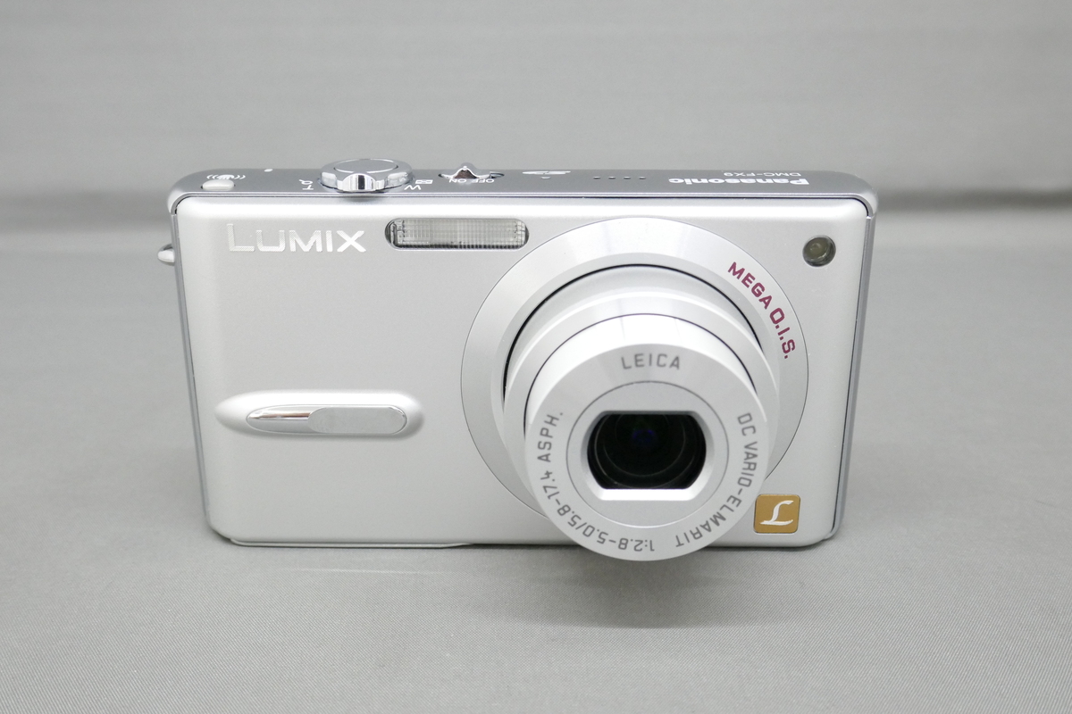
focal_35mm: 37
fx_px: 1102
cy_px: 357
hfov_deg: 51.9
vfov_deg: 35.9
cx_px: 536
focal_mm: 13.4
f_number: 5.6
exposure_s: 1/50
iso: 1600
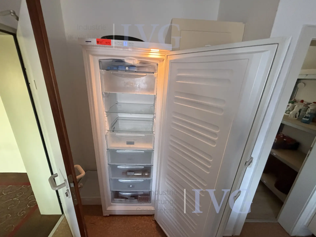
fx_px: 128
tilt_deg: -18.1
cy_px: 118
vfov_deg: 85.7
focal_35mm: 14
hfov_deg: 102.1
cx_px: 158
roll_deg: -2.5
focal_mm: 2.22
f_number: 2.2
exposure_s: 1/50
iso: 640
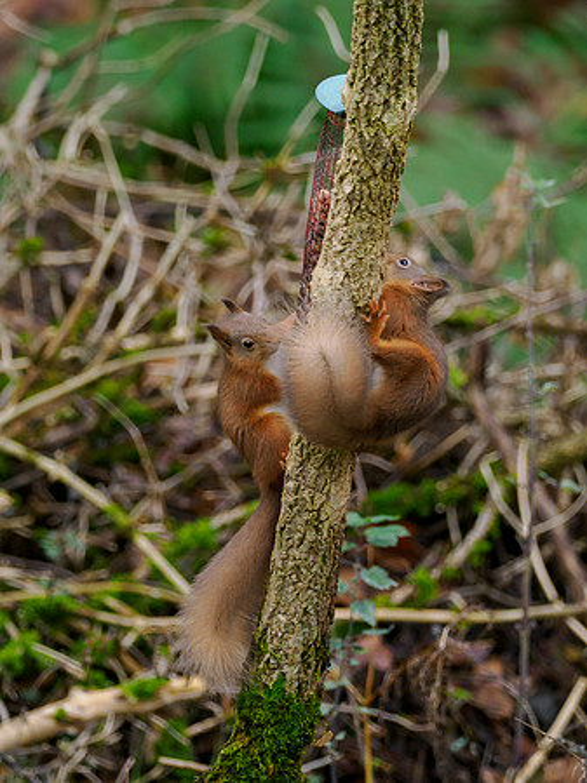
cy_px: 340
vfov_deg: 2.2
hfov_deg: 1.6
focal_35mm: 906
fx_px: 20512
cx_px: 294
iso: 1000
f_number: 4
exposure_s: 1/320
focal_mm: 300
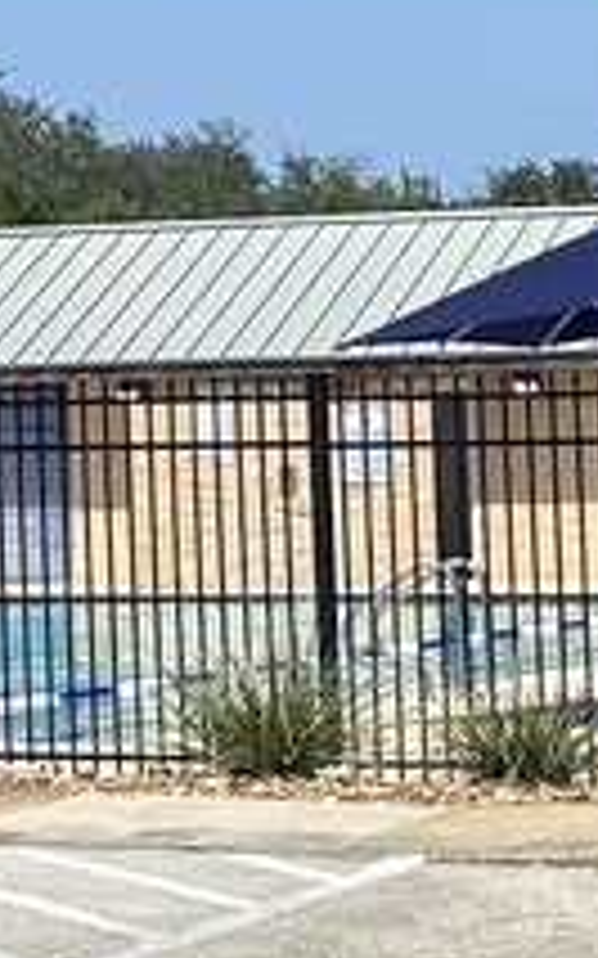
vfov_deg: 11.2
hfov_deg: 6.9
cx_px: -342
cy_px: -9
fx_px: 4853
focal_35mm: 186
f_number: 1.8
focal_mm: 4.25
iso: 32
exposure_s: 1/3401
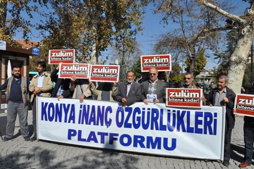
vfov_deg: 43.5
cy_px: 84
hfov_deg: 62.0
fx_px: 212
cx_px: 127
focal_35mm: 30
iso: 200
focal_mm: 20
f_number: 11
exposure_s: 1/500
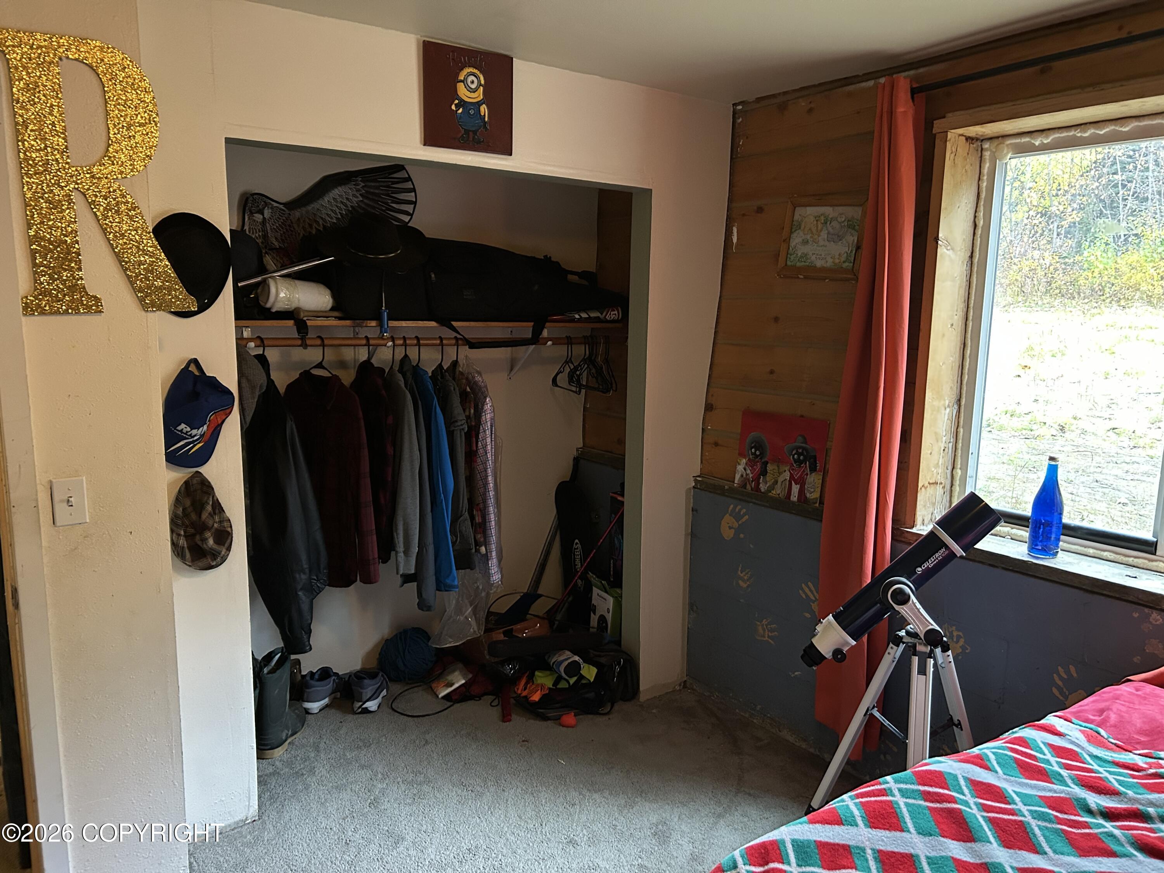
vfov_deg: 53.1
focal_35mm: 26
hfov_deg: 67.3
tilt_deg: -8.6
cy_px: 436
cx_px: 582
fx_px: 874
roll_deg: -0.9
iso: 500
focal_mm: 5.7
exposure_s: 1/30
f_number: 1.5
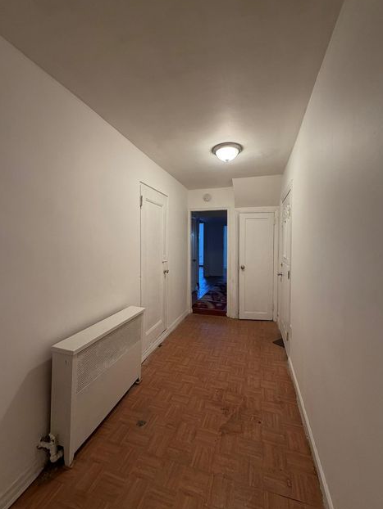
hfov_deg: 81.8
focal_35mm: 15
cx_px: 190
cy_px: 248
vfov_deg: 98.1
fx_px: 221
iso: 200
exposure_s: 1/60
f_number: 2.2
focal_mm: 2.22
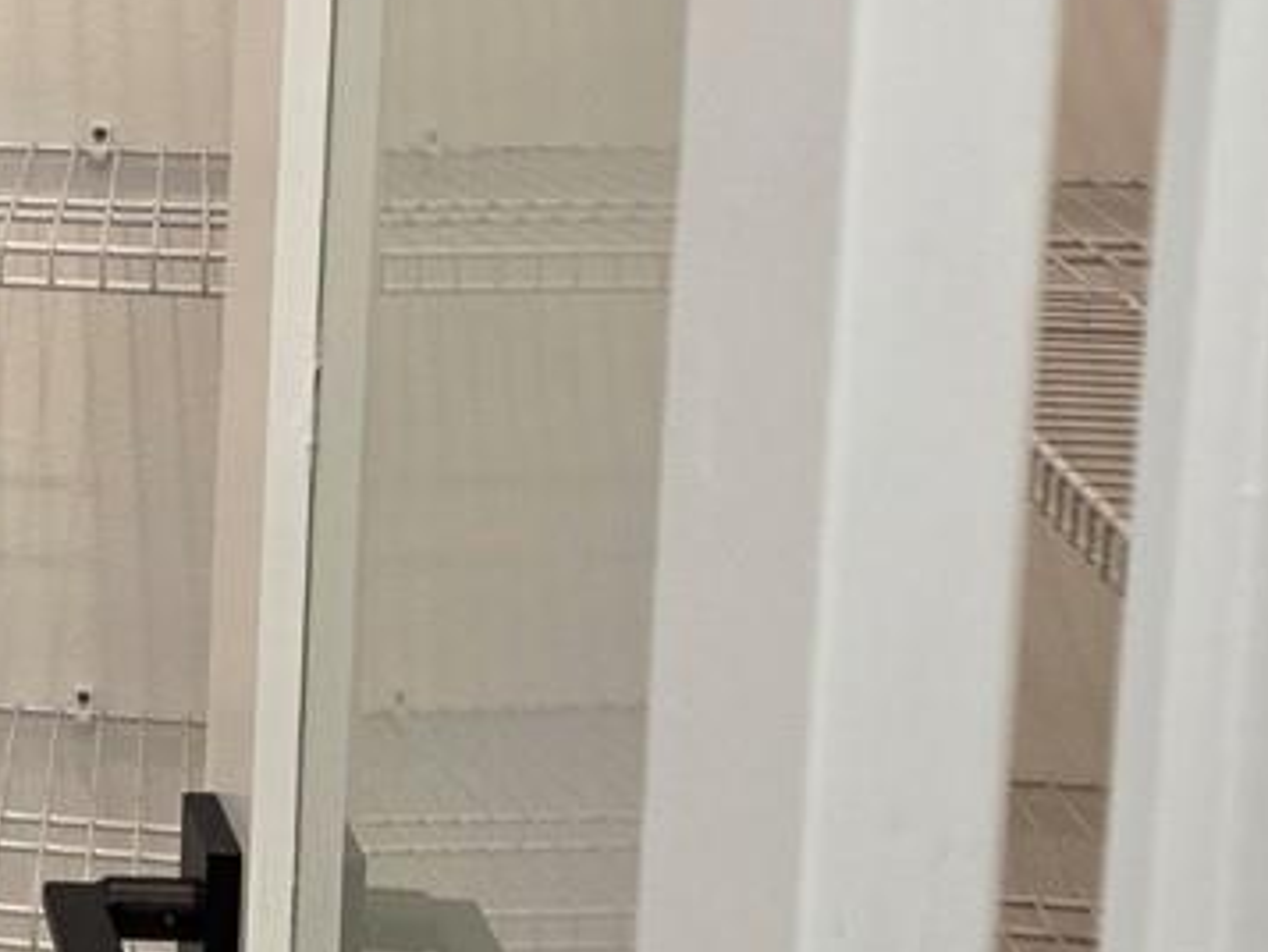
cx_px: -785
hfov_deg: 16.8
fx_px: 3774
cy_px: 199
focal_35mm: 103
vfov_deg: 14.3
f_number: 1.8
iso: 200
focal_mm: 5.4
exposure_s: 1/120
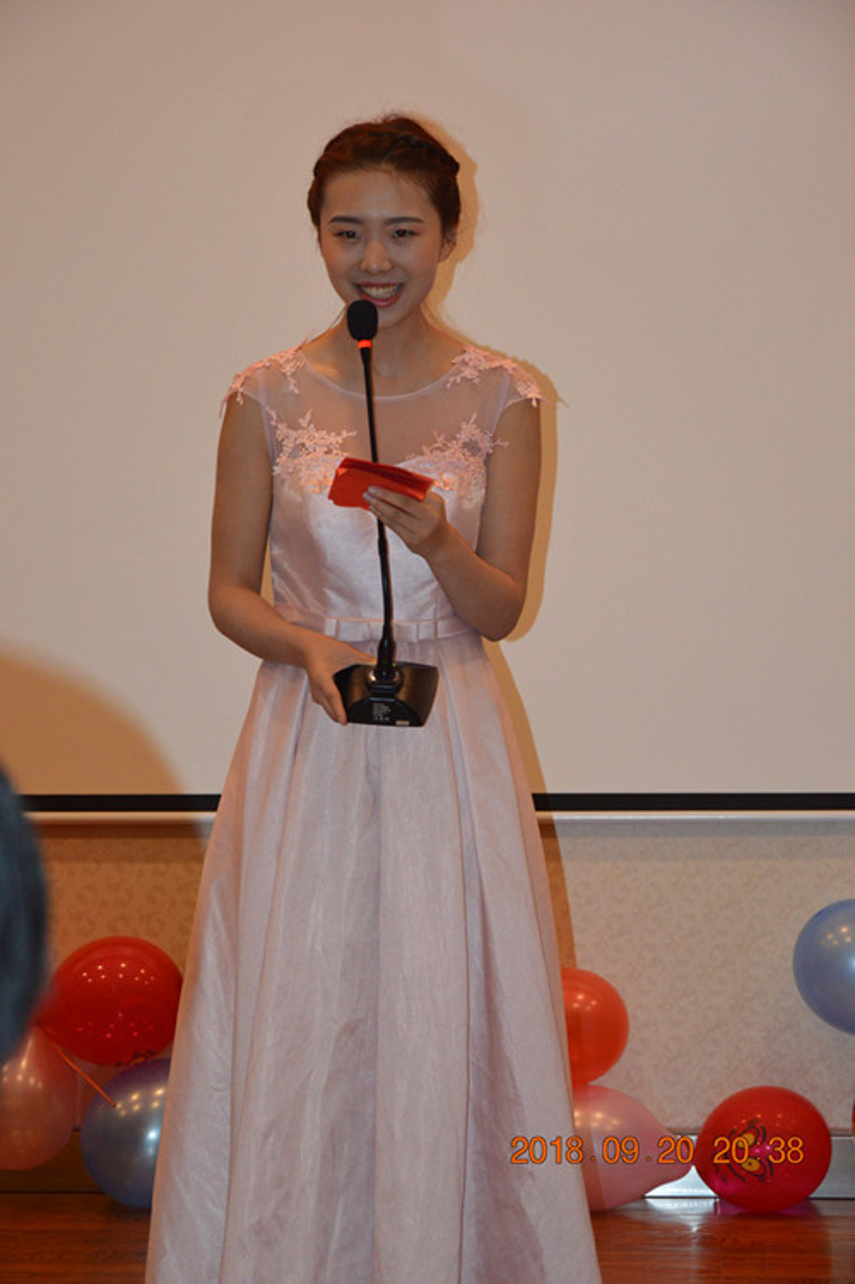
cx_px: 428
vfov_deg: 19.5
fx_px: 3744
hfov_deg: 13.0
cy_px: 642
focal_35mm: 105
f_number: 5.3
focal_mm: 70
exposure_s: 1/60
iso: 1250
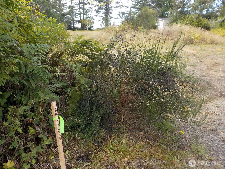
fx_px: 195
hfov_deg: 60.0
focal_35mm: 30
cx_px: 112
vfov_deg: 46.8
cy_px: 84
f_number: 3.3
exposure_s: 1/200
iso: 125
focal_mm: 4.1
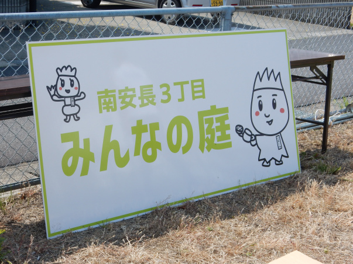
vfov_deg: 20.7
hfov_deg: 27.4
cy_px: 132
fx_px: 724
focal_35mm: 71
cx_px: 176
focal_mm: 12.6
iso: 125
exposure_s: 1/800
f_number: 4.8
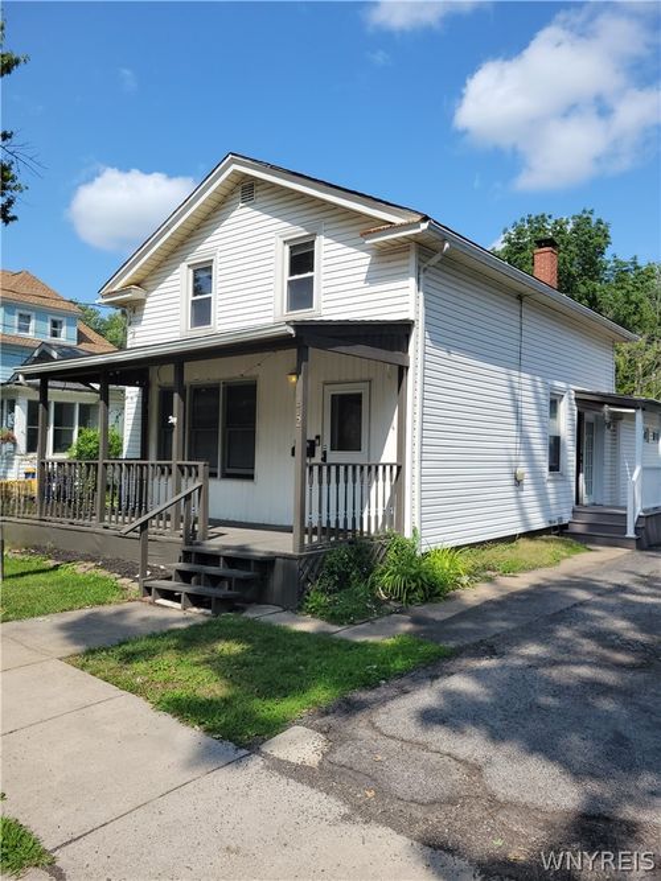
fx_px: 662
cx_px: 330
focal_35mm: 26
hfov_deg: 53.0
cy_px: 440
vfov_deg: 67.3
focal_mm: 5.4
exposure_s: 1/2500
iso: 40
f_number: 1.8
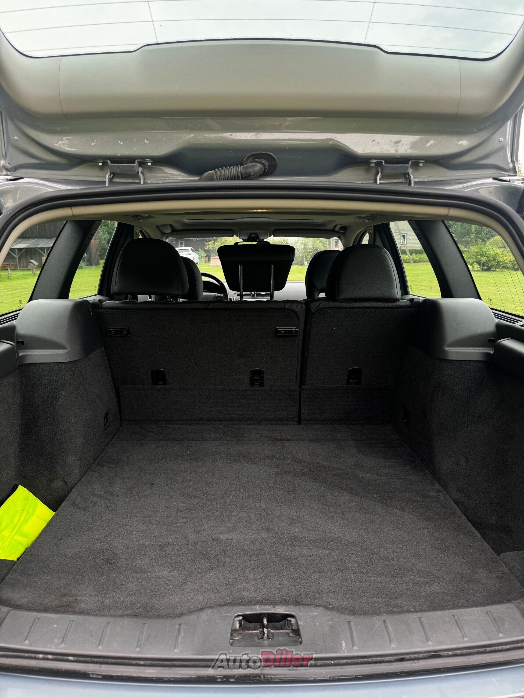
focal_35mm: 24
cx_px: 262
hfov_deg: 56.8
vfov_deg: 71.6
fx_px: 484
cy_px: 349
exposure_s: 1/172
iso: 80
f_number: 1.78
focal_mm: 6.76
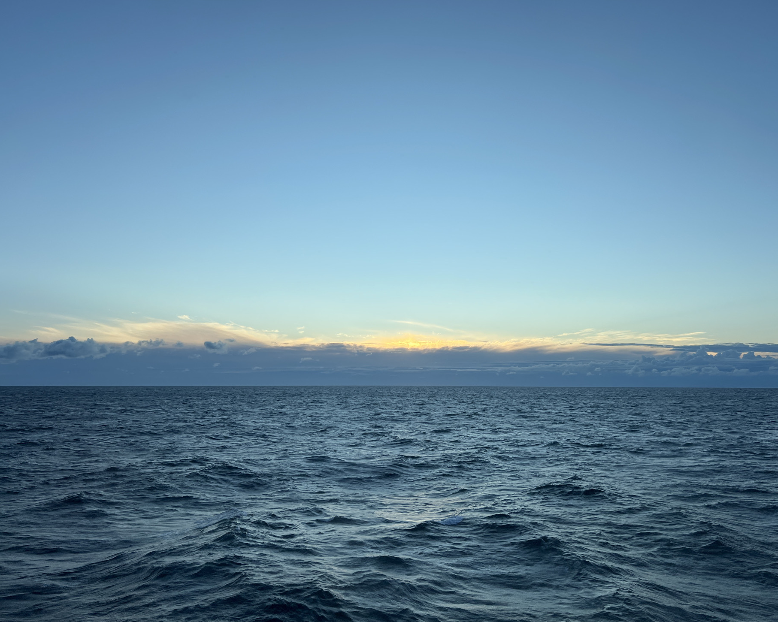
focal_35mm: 28
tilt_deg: +3.6
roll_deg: -0.2
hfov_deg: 62.2
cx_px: 387
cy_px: 318
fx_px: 645
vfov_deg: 51.5
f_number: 1.5
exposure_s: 1/1869
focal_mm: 5.7
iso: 50
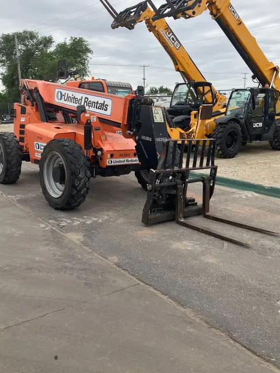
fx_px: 356
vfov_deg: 55.0
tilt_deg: -7.3
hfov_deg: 43.0
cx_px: 134
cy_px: 154
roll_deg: -0.4
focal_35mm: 33
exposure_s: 1/972
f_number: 1.8
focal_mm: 3.99
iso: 32
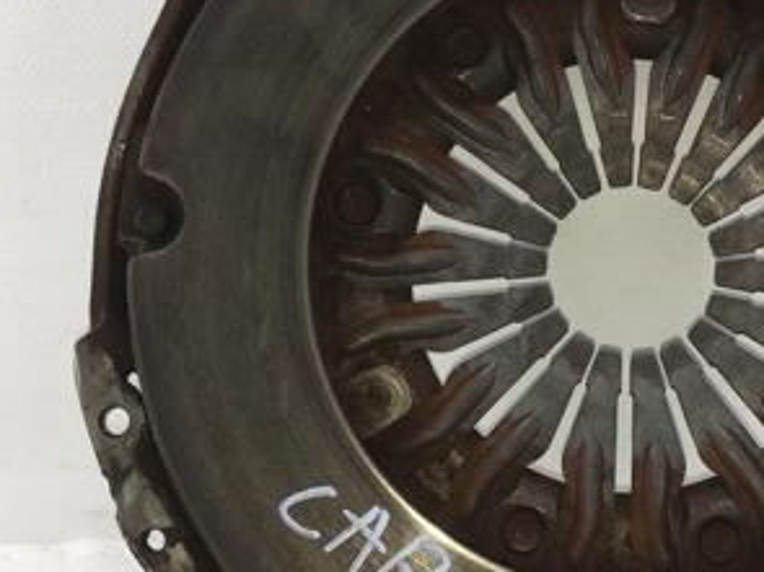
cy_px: 303
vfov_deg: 23.3
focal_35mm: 63
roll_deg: +0.6
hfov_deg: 30.3
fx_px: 1390
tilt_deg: -21.5
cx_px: 557
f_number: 2.2
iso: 25
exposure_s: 1/242
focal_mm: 4.15
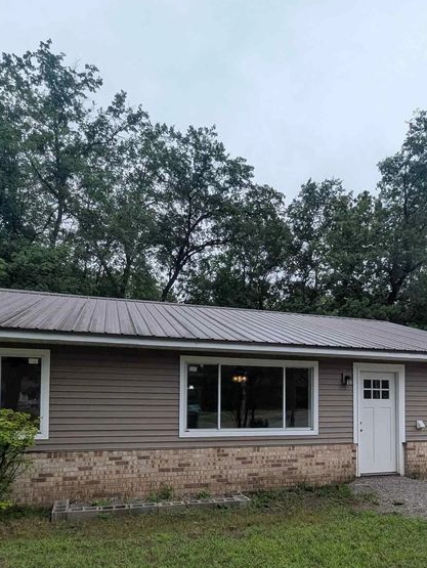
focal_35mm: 24
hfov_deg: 56.5
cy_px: 385
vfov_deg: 69.2
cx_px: 255
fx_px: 394
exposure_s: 1/1198
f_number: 2.2
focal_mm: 1.95
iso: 48
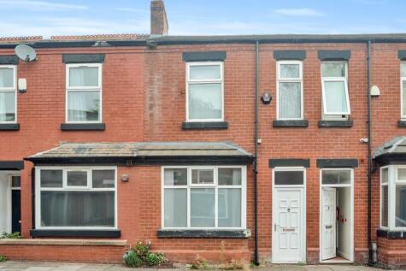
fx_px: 237
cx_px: 203
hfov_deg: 81.2
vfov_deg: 59.5
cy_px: 136
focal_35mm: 21
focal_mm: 14
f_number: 7.1
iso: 400
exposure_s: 1/200
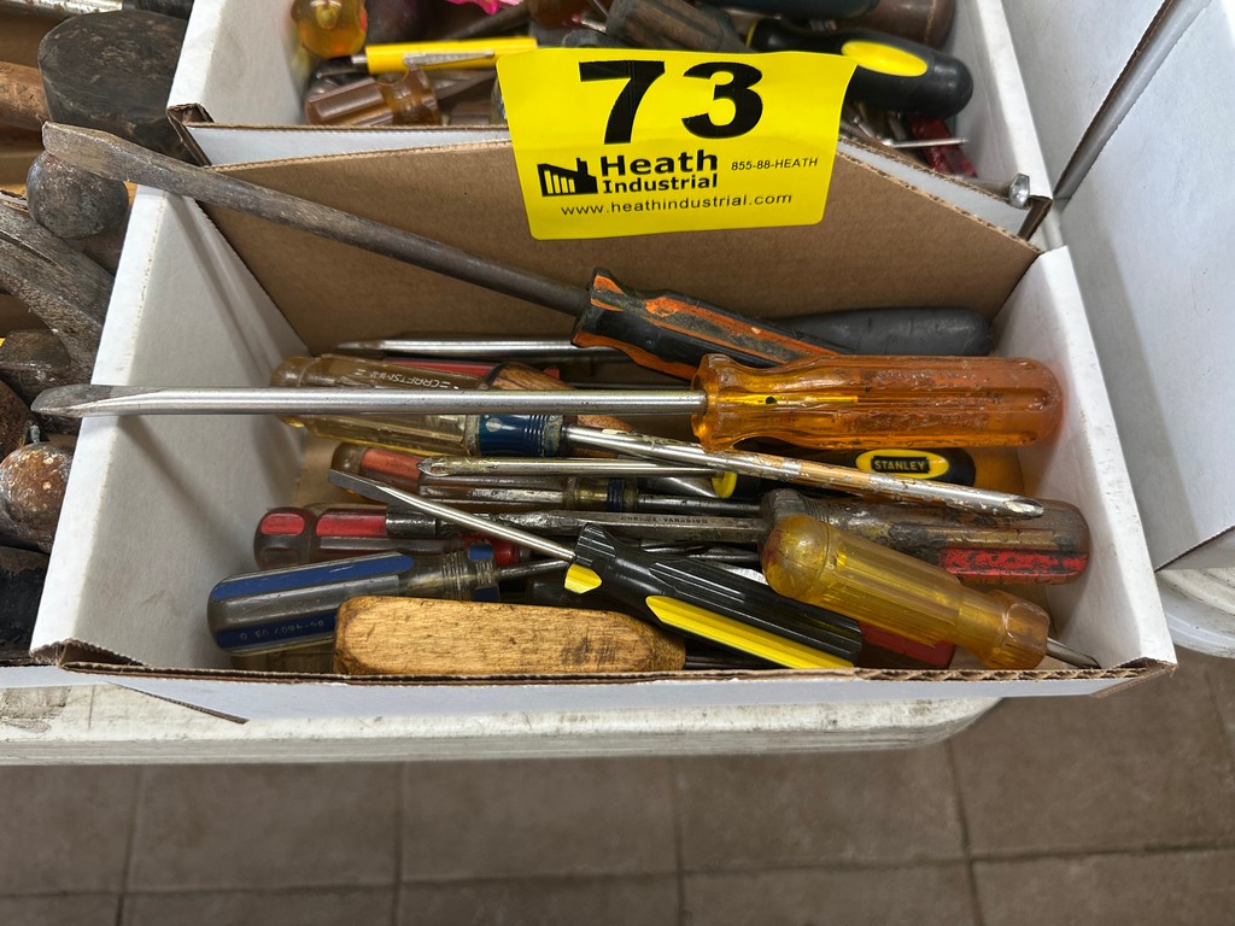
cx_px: 618
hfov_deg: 71.6
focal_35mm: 24
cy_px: 463
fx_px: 856
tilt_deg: -65.4
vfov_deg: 56.8
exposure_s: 1/104
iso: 160
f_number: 1.78
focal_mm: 6.86
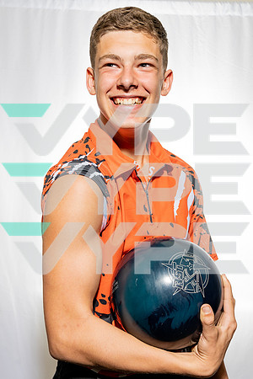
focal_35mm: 51
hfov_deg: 26.5
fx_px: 538
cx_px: 136
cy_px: 189
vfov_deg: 38.9
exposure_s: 1/250
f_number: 8
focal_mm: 33
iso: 100
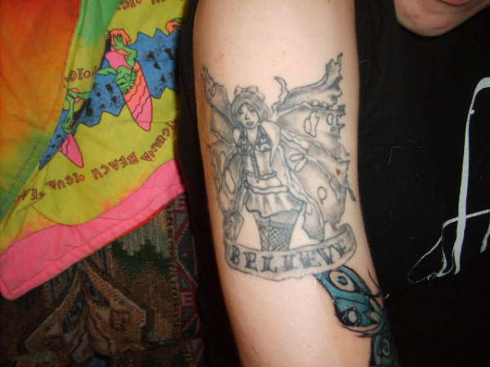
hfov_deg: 52.6
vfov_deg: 40.7
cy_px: 184
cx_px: 245
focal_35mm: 35
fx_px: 495
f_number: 2.8
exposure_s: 1/45
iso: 100
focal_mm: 5.8
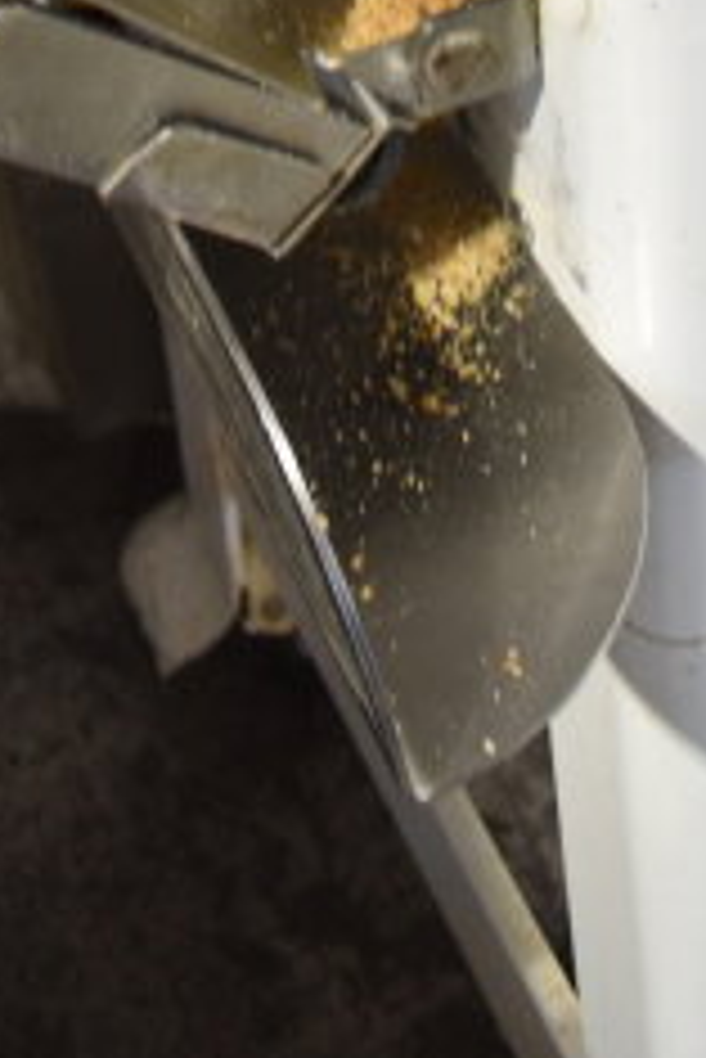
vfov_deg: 16.0
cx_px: 405
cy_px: -921
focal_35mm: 105
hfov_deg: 13.1
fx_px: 3084
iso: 320
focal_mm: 18
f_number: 3.5
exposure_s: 1/30
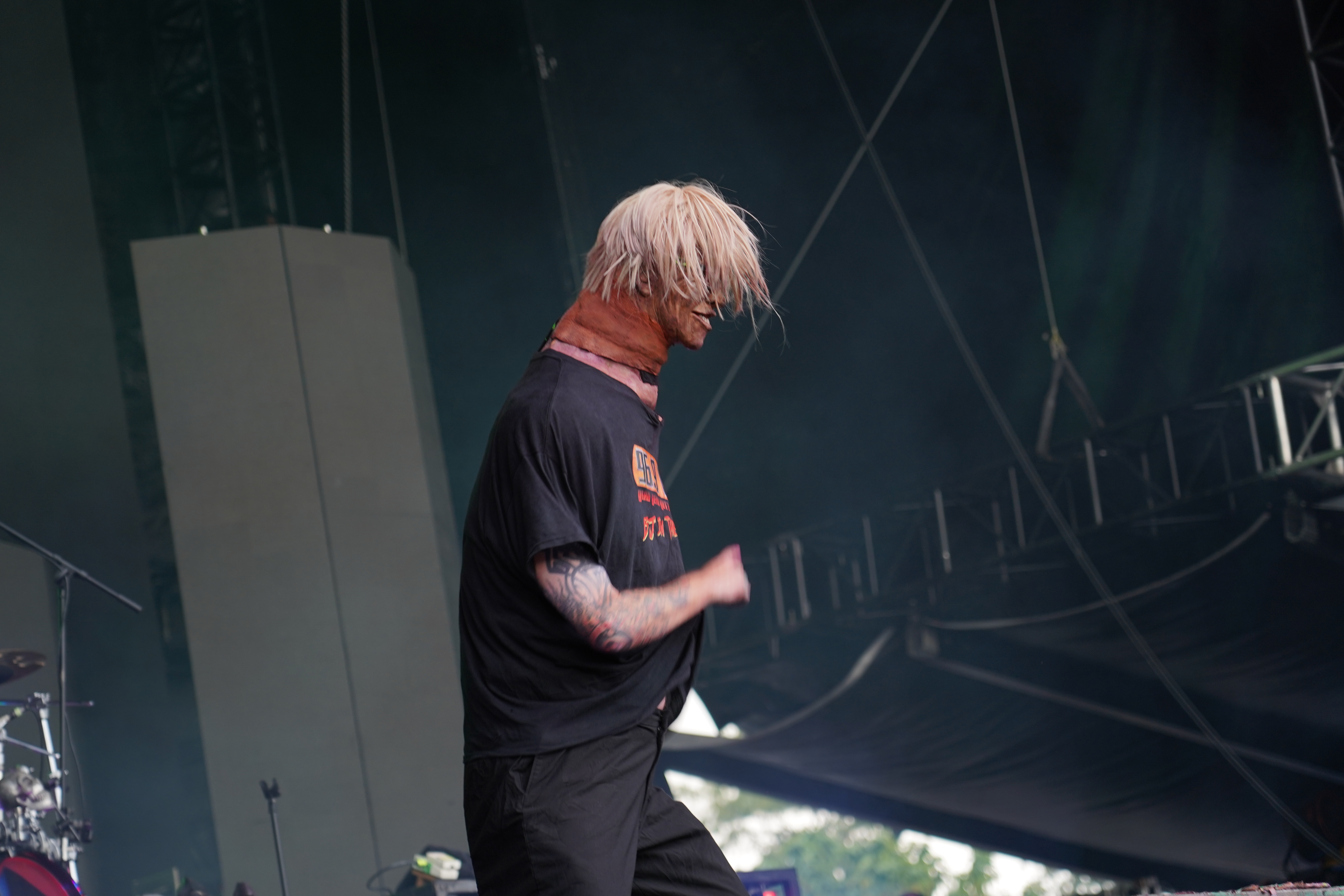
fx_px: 3920
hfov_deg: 19.5
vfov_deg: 13.0
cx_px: 672
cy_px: 448
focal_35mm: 105
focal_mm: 105
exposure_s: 1/125
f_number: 4
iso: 250
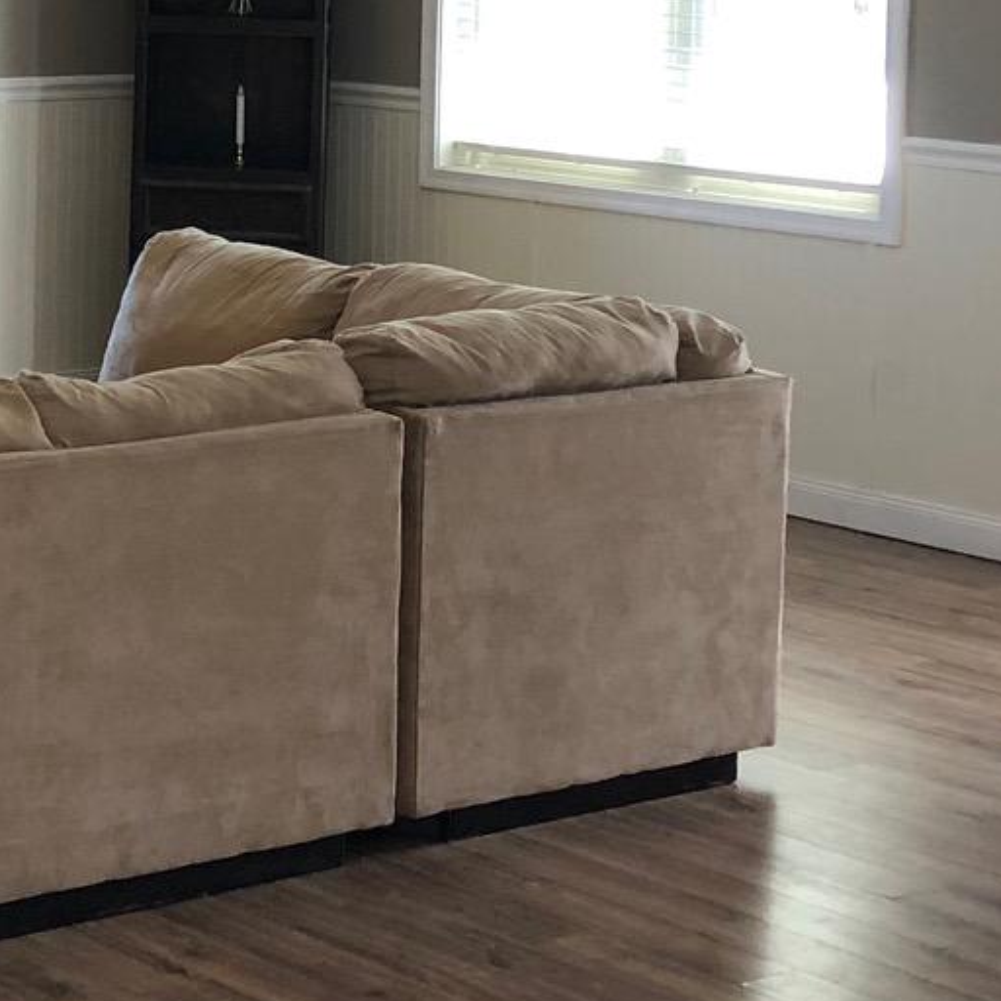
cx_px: -131
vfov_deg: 17.4
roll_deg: -0.5
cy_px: 152
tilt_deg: -4.5
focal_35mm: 99
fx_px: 3239
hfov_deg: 16.9
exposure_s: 1/30
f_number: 1.8
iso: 32
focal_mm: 3.99
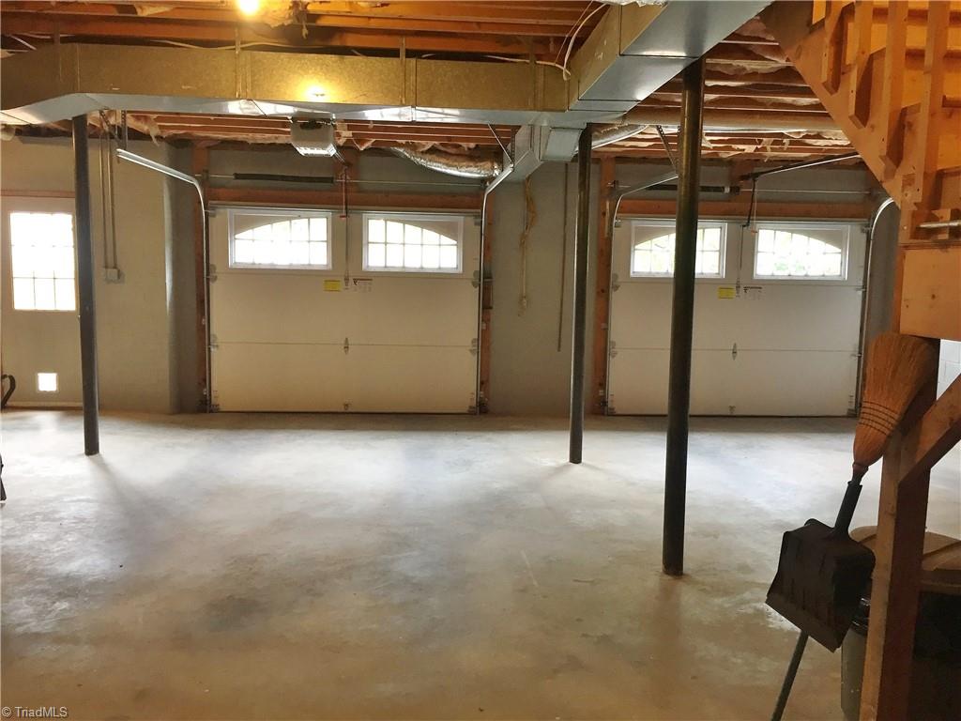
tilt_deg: -6.6
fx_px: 805
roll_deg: -1.9
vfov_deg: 48.2
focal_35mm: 29
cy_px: 360
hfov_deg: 61.7
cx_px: 480
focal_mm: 4.15
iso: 80
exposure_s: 1/30
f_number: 2.2
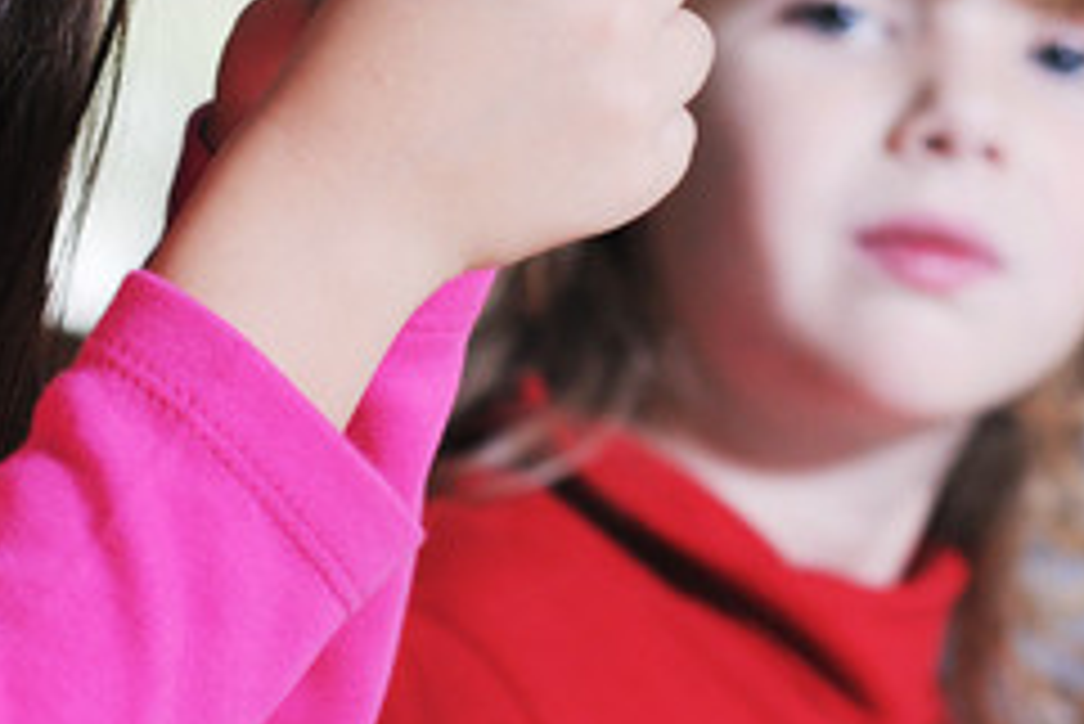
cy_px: -29
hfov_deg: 5.8
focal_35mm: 353
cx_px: 657
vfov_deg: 3.9
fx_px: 10635
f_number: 3.2
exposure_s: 1/160
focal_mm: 85
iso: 200
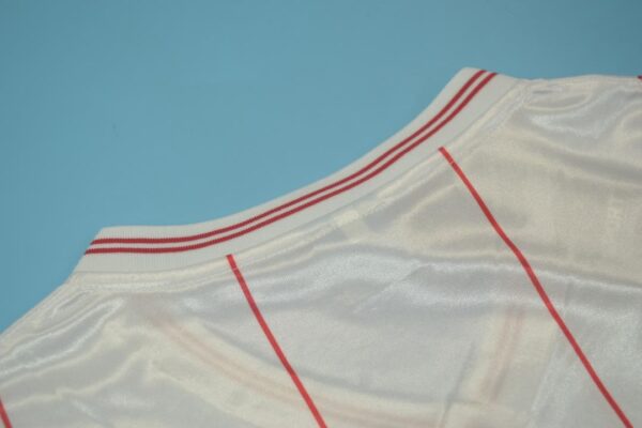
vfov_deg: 22.6
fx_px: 1070
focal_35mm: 60
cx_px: 321
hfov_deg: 33.4
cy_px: 214
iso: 200
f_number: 5.3
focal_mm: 40
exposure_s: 1/160
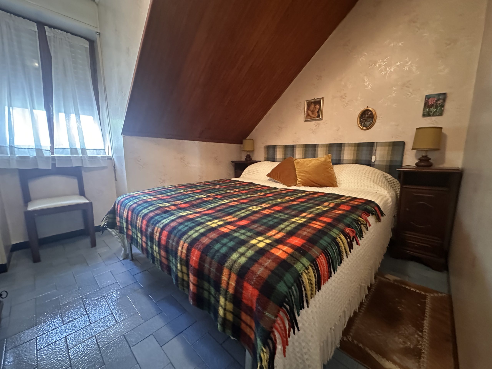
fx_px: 199
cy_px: 184
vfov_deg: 85.7
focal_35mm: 14
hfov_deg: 102.1
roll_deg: +0.4
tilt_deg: -7.2
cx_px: 246
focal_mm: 2.22
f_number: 2.2
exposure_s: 1/34
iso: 800
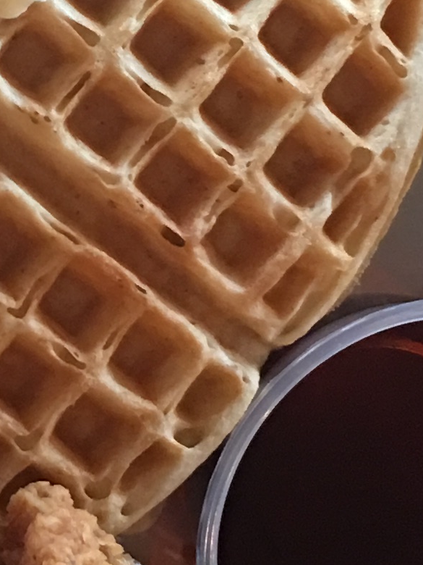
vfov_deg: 13.2
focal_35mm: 150
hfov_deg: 9.7
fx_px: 2444
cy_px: 232
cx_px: -123
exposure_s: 1/10
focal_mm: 4.15
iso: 80
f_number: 2.2
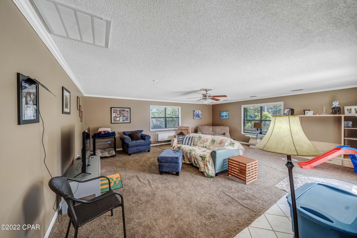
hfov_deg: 112.6
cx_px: 178
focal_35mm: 12
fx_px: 119
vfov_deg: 90.0
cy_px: 119
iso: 100
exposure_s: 1/20
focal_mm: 12
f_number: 5.6
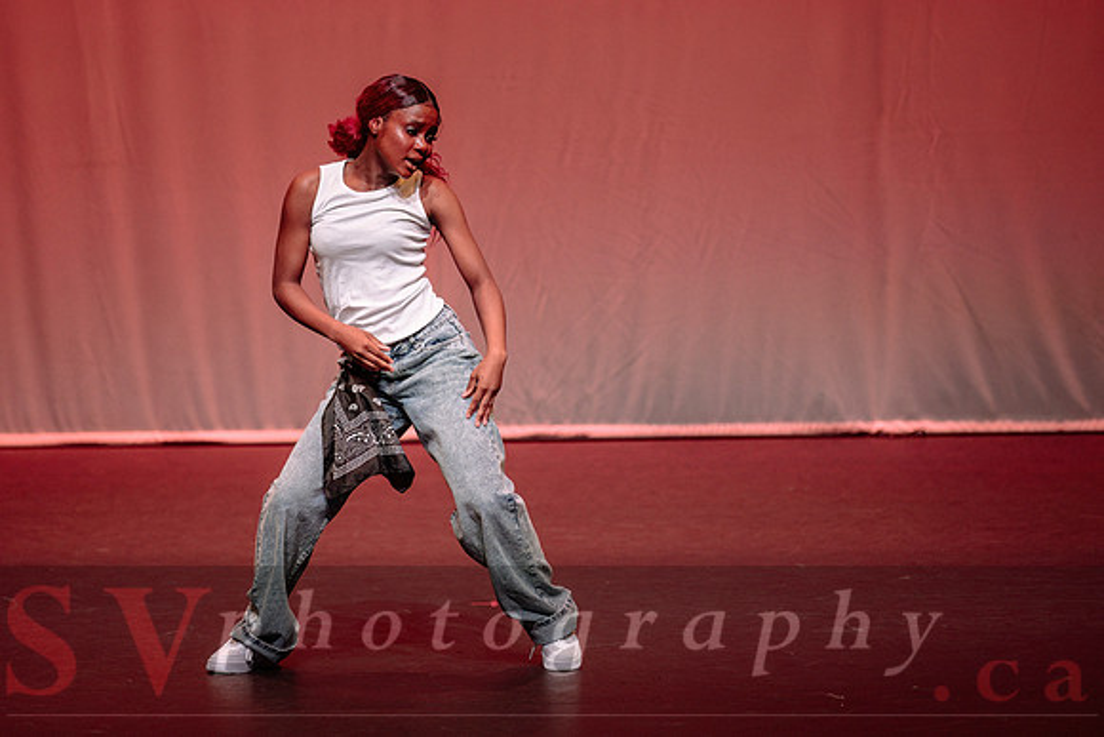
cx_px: 424
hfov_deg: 9.1
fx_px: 6903
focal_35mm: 225
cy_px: 302
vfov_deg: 6.1
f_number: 2.8
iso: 1250
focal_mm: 180
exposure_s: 1/500
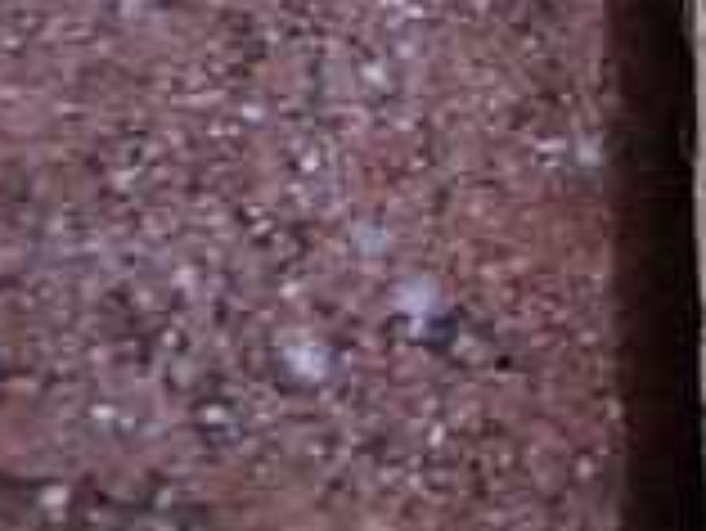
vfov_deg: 11.6
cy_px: 40
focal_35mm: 127
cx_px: 1610
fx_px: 2592
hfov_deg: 12.6
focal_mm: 4.5
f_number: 2.8
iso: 100
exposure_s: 1/125
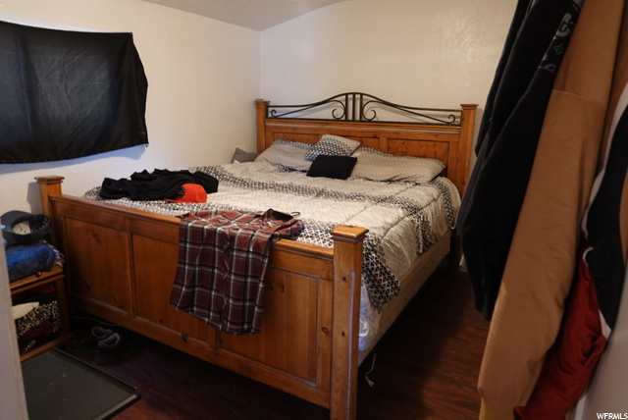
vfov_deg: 53.2
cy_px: 210
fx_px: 419
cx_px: 314
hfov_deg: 73.7
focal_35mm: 24
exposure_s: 1/15
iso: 800
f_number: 2.5
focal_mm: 8.8
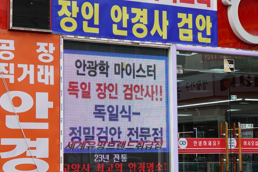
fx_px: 616
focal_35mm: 86
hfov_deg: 23.7
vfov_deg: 15.9
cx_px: 131
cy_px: 96
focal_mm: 20
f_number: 9
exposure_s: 1/125
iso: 100
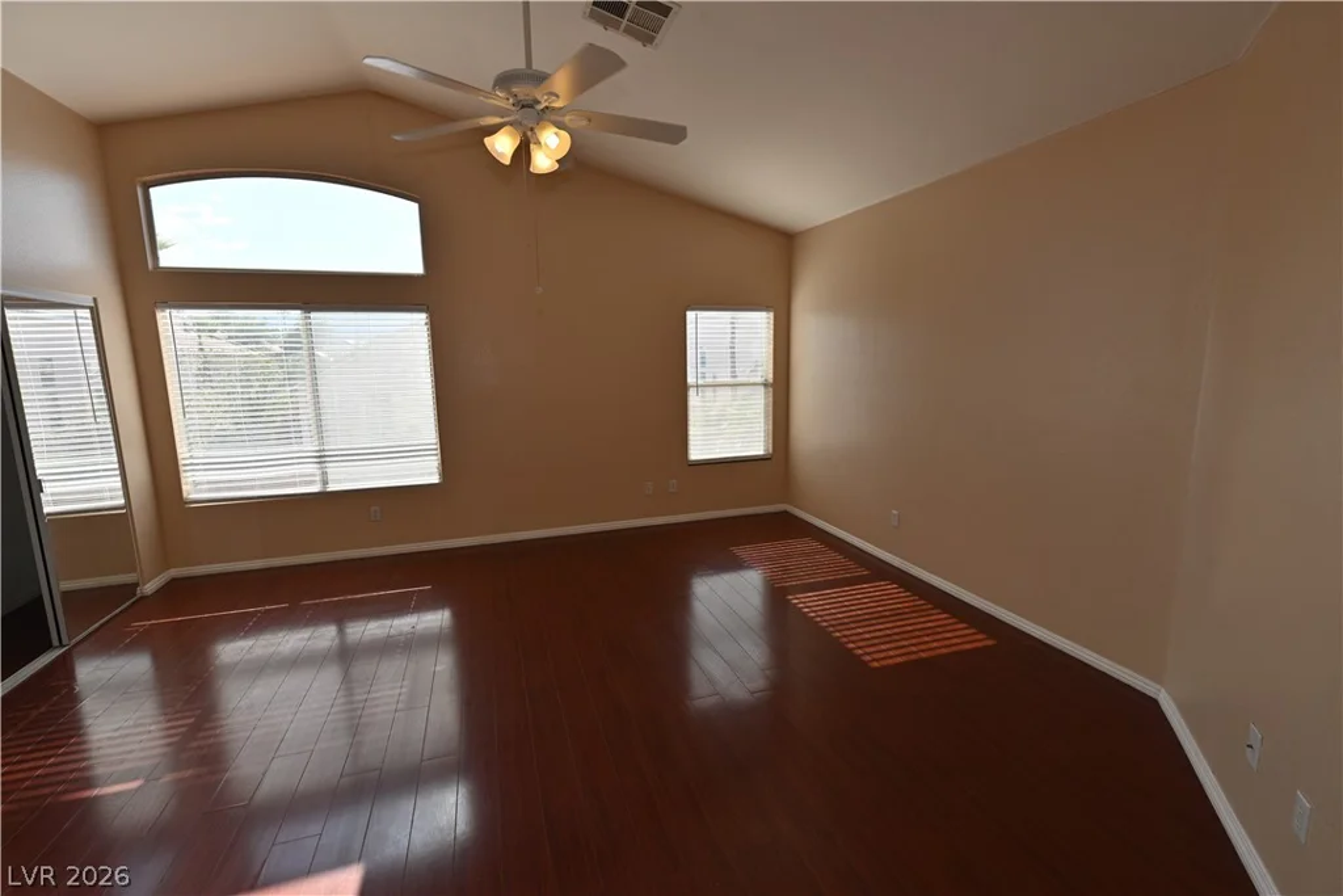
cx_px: 672
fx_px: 597
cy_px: 448
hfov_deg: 96.7
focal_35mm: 16
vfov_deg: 73.8
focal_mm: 16
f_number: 8
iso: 100
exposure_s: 1/200
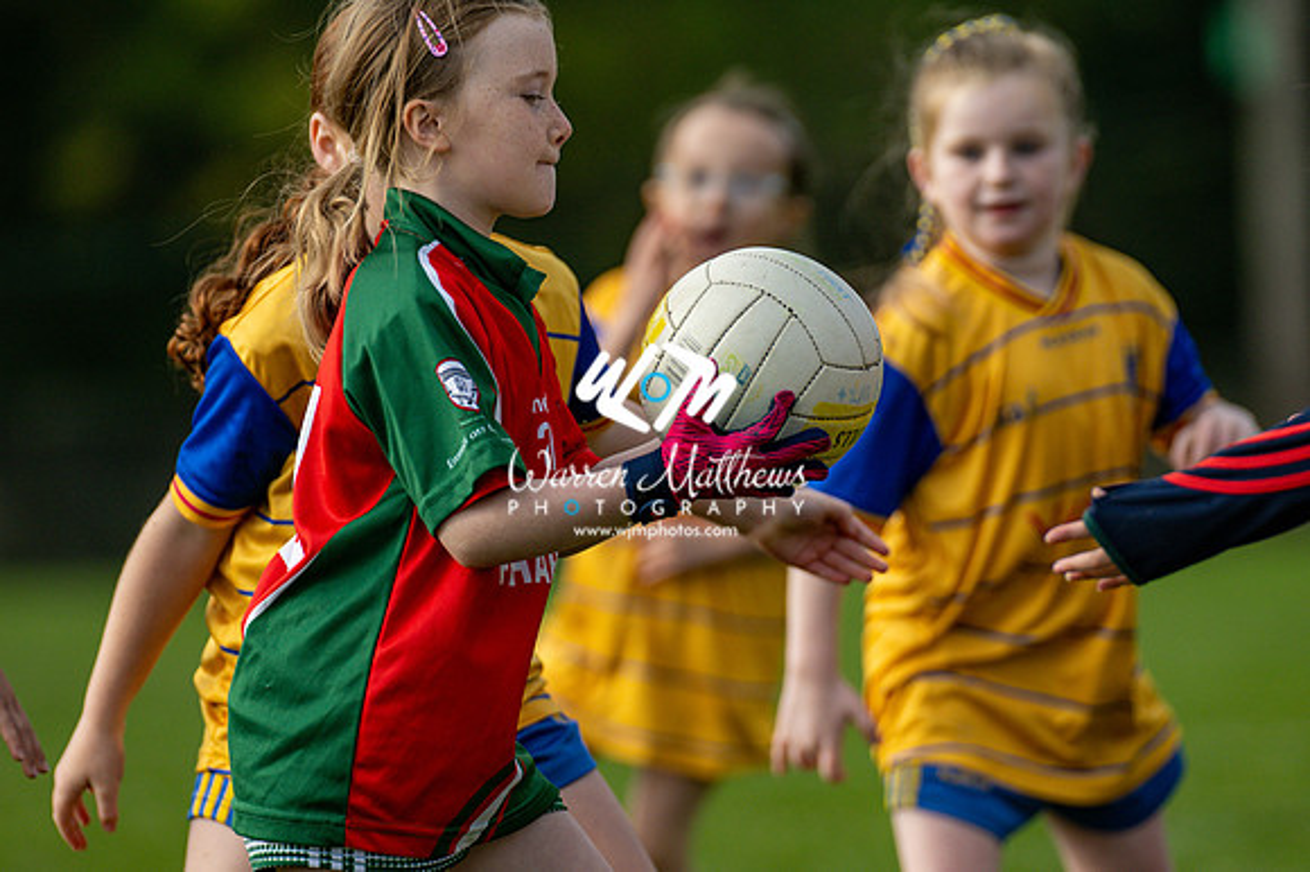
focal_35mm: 375
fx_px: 13638
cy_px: 436
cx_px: 655
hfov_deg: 5.5
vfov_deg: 3.7
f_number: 2.8
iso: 450
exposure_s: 1/5000
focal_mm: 250
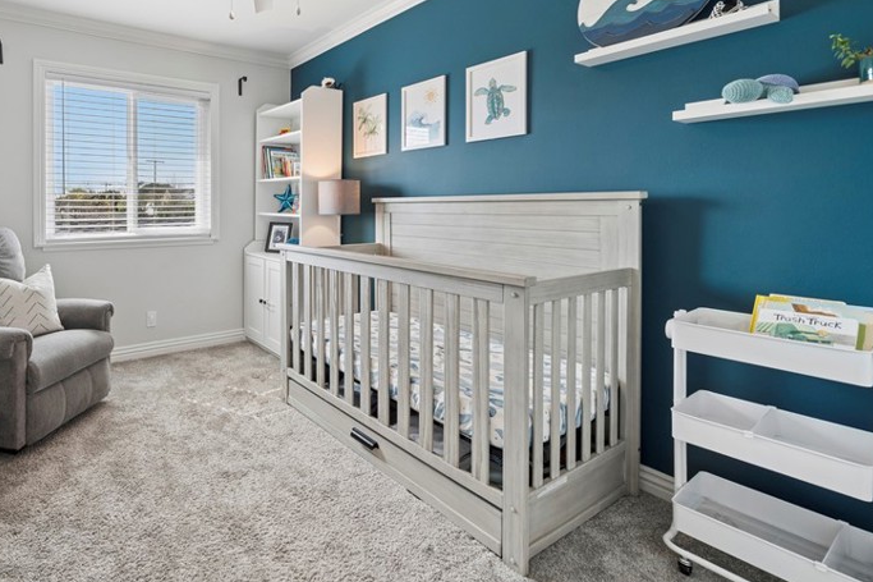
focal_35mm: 18
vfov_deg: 66.2
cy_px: 212
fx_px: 436
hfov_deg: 85.8
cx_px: 270
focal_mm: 12
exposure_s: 1/40
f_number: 8
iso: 400
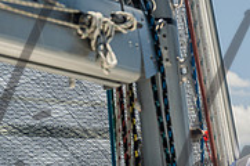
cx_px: 268
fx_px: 1345
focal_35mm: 194
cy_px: 167
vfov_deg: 7.0
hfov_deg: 10.5
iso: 320
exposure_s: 1/800
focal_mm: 59
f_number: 6
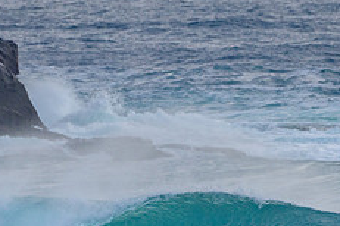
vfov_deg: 0.9
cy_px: 238
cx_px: 80
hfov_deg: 1.3
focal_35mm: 1542
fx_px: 14562
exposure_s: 1/2000
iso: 500
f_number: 5.6
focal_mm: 500
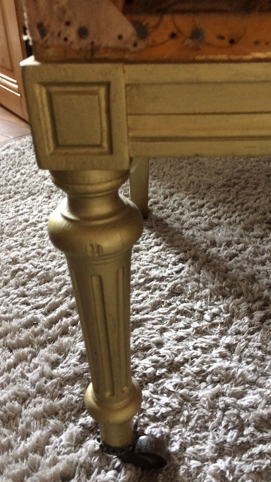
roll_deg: +1.7
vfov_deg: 61.0
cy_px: 238
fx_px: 409
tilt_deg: -33.8
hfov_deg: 36.7
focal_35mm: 32
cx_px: 144
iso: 320
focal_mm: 4.15
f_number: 2.2
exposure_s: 1/17
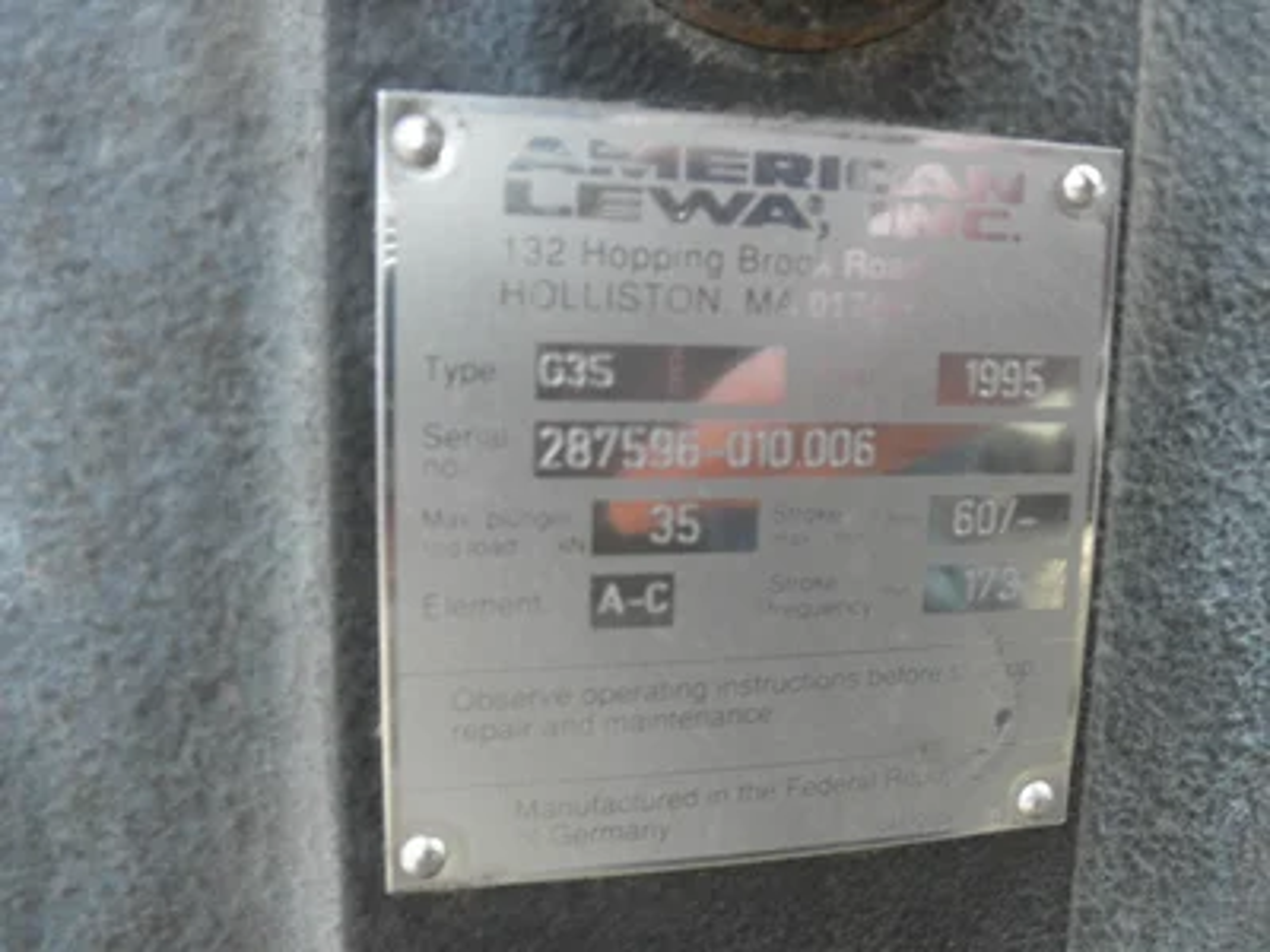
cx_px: 635
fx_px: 1027
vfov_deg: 49.7
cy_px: 476
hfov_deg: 63.4
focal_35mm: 28
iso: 64
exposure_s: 1/30
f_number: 3
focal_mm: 5
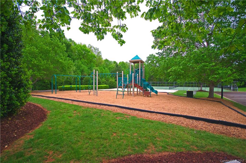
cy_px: 82
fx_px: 102
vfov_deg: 77.2
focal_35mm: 15
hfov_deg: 100.4
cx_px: 123
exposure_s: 1/60
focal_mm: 10
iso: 1600
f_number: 20
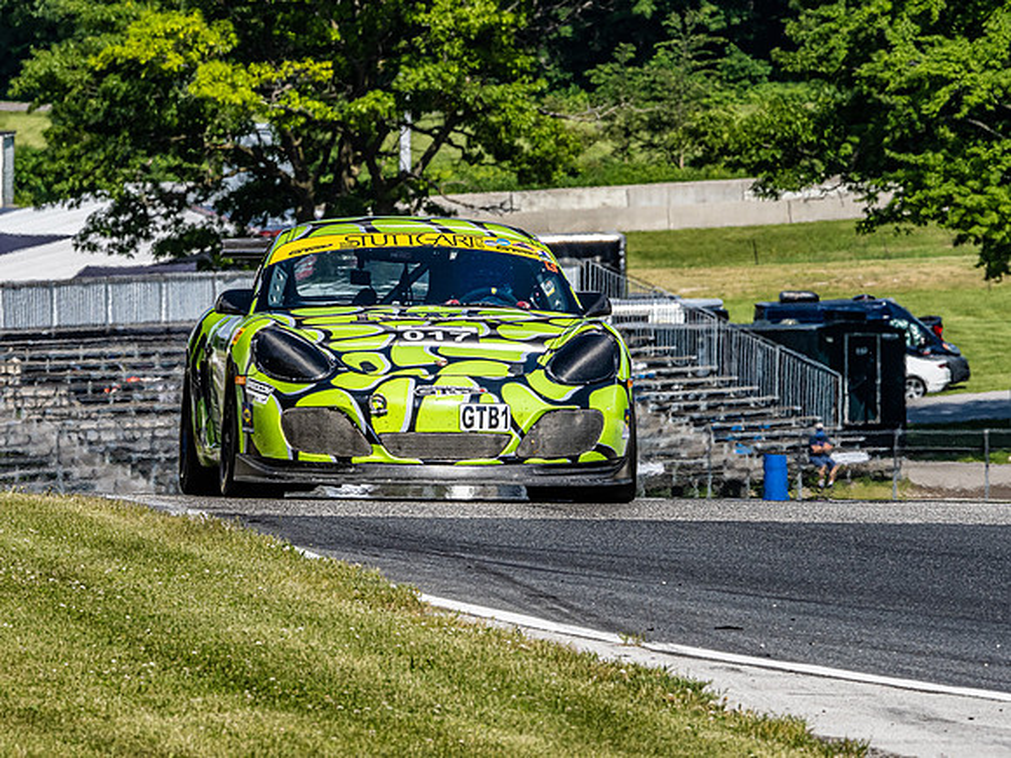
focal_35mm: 601
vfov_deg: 2.5
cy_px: 379
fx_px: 17553
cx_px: 506
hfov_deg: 3.3
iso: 400
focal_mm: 300
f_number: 14
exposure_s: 1/500
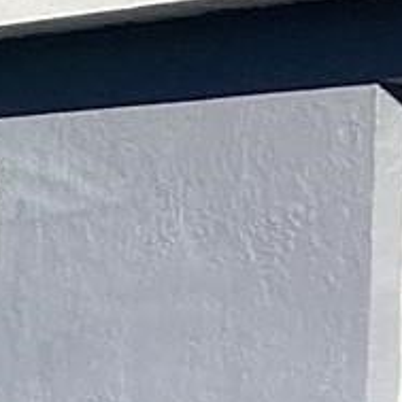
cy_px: 515
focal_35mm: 232
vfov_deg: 7.5
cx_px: -764
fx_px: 3048
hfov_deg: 6.9
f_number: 2.4
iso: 25
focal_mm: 3.3
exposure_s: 1/1812
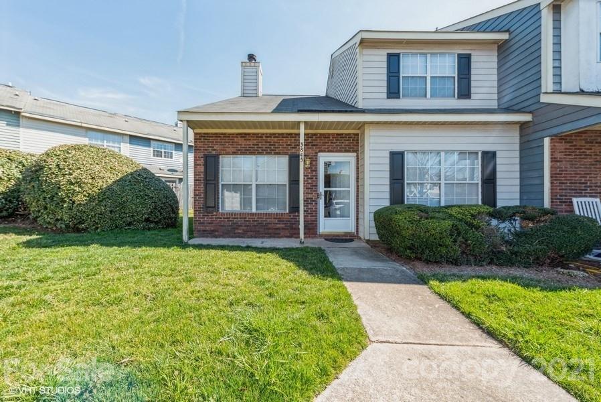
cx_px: 300
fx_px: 234
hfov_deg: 104.2
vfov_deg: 81.3
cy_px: 201
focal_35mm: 14
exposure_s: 1/125
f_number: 8
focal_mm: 14
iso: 200
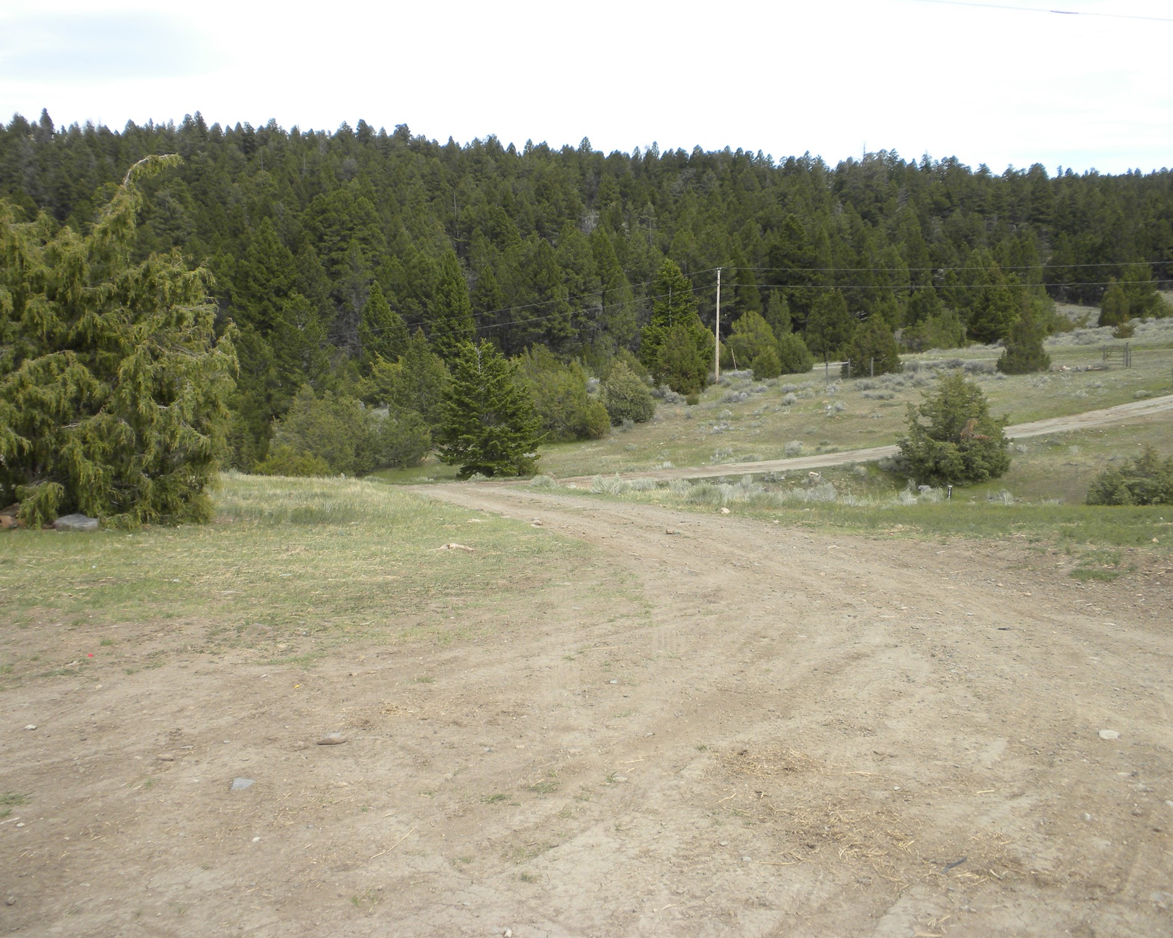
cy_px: 464
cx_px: 579
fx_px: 1354
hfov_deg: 46.8
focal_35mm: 39
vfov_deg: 38.2
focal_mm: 6.6
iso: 64
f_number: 3.5
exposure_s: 1/432
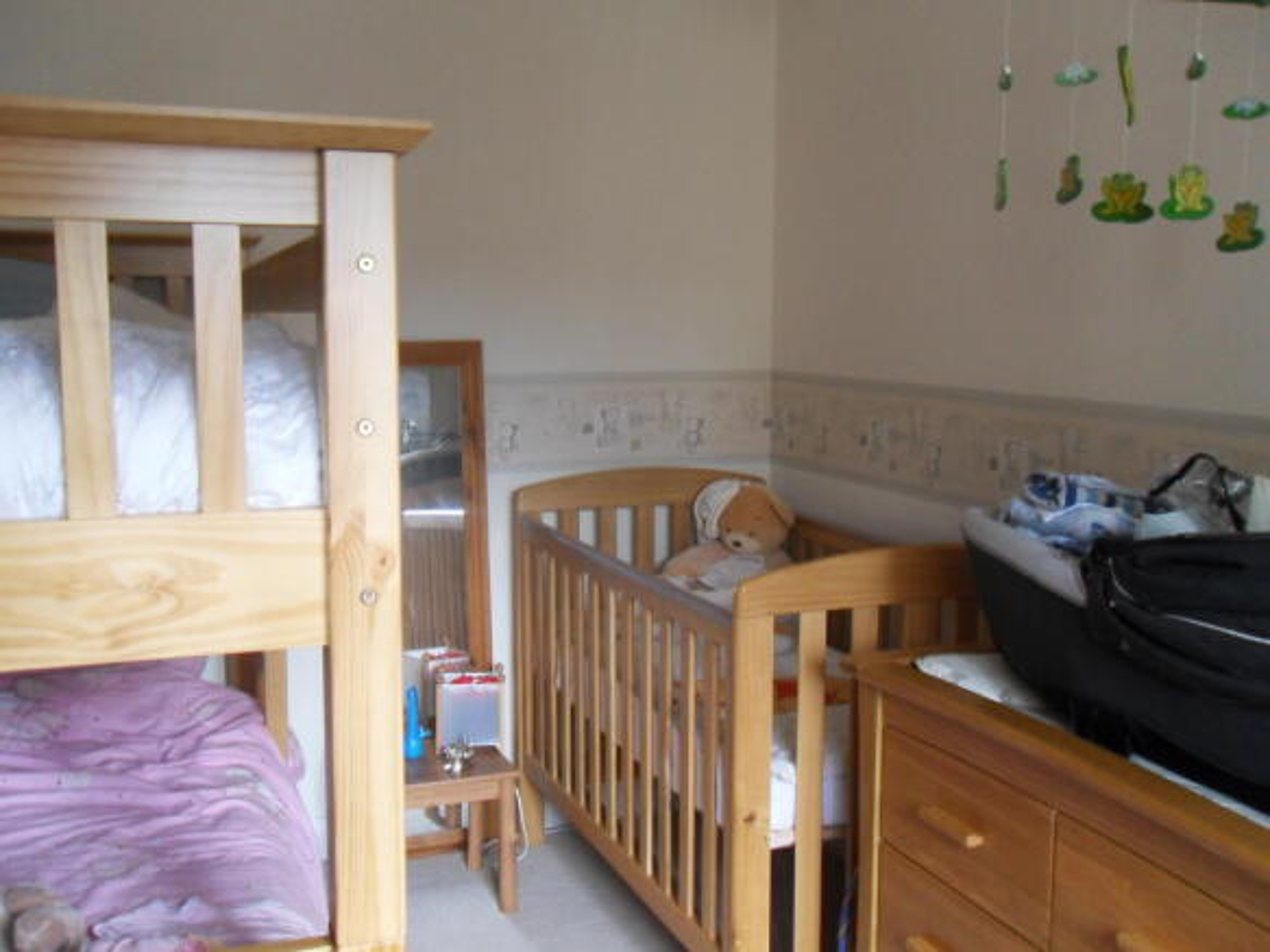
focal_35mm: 35
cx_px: 635
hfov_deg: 52.6
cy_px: 476
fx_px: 1284
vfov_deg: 40.7
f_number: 3.5
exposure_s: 1/30
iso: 320
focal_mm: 6.3
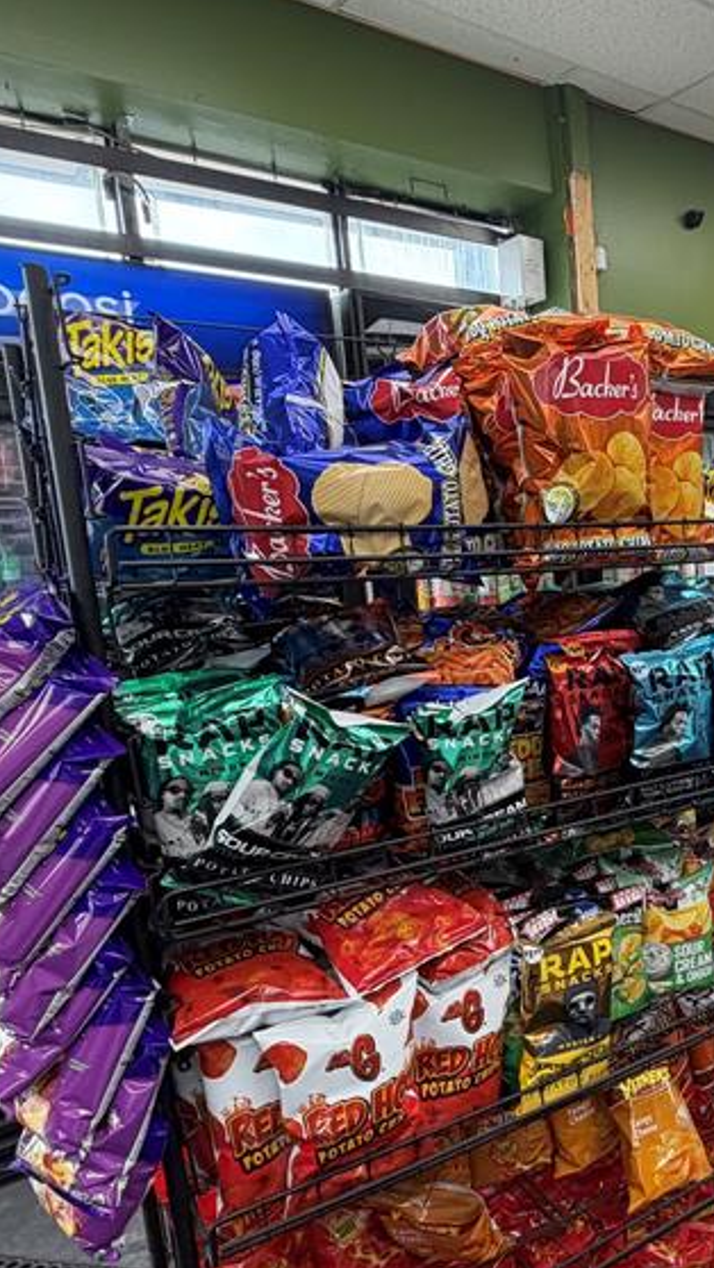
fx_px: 942
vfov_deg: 67.7
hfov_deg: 37.3
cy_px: 707
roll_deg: +3.6
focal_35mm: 28
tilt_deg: -8.0
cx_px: 707
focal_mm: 2.22
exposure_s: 1/120
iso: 125
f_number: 2.2
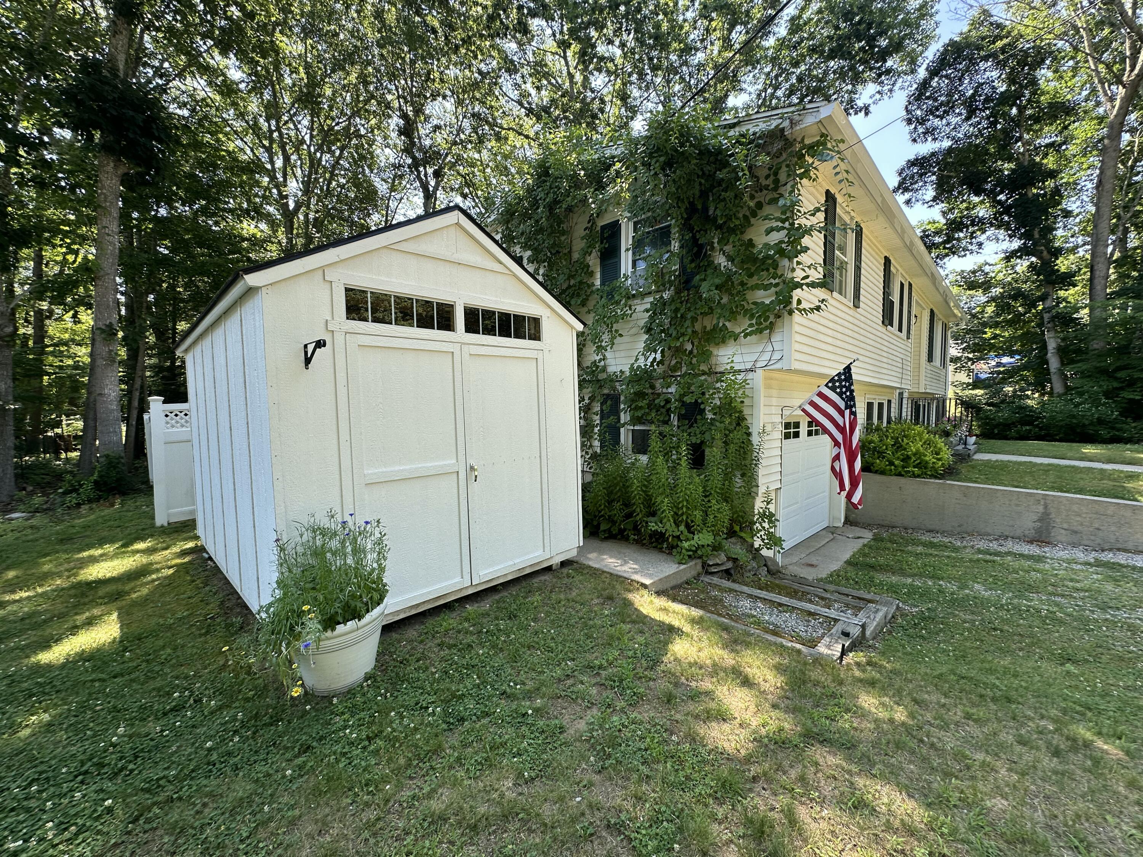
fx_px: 462
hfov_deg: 102.1
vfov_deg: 85.7
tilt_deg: -2.7
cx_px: 572
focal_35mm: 14
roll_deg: -0.6
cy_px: 428
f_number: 2.2
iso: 40
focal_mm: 2.22
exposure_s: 1/168
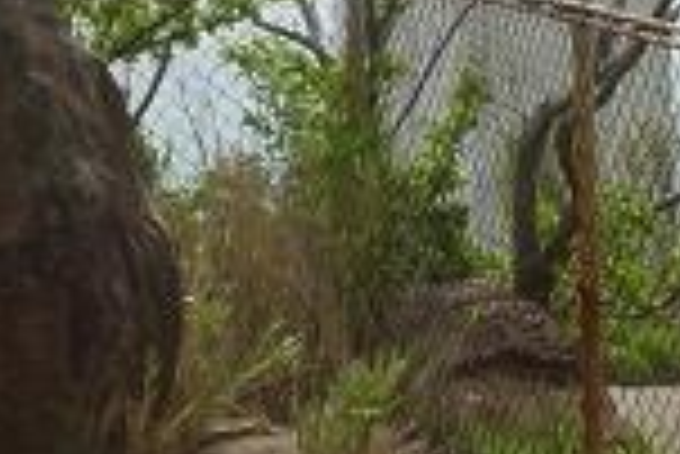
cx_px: 214
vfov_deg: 8.5
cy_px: -7
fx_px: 3044
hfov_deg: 12.7
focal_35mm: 161
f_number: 6.6
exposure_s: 1/320
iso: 100
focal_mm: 6.3
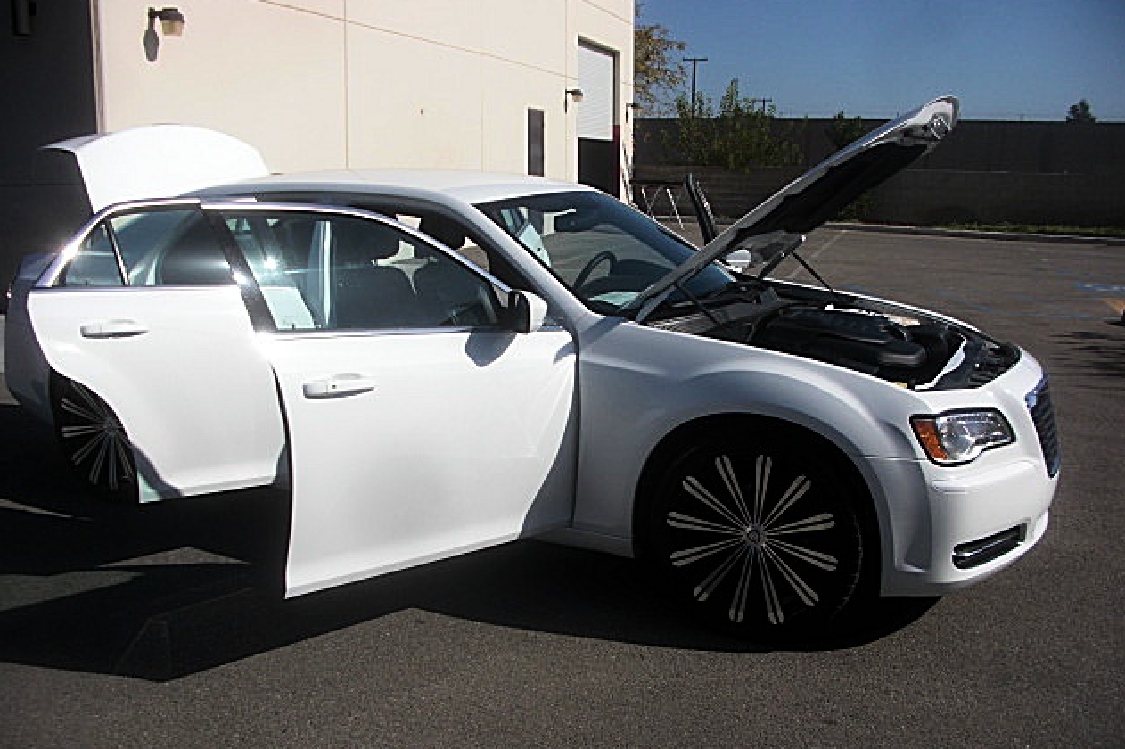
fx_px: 1187
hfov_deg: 50.7
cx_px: 565
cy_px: 401
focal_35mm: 38
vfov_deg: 35.0
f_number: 7.9
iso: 50
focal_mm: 6.3
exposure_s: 1/250
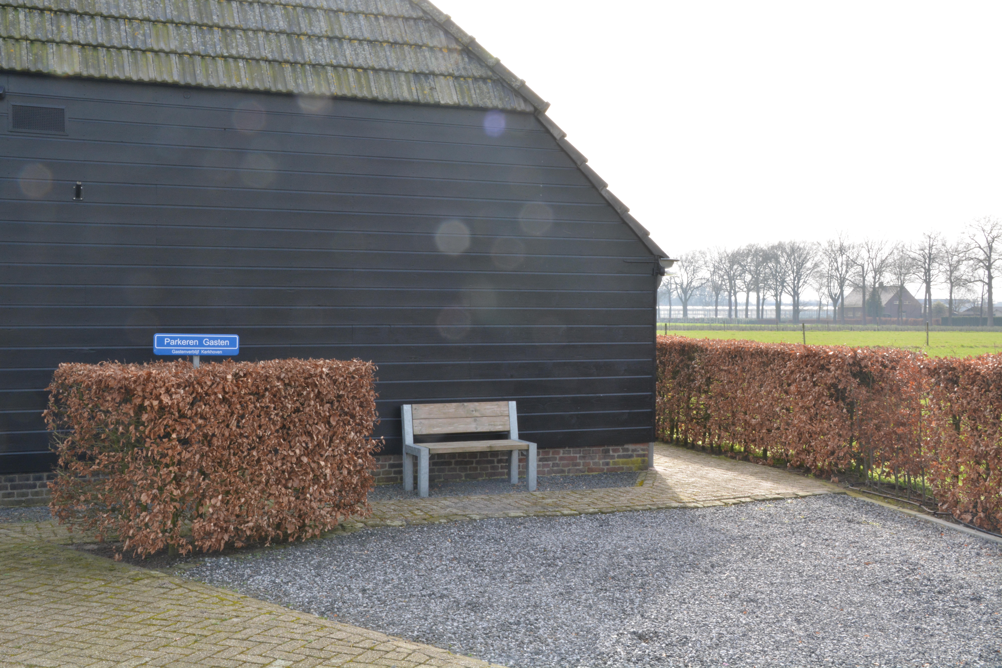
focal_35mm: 42
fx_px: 1169
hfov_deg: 46.4
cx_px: 501
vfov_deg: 31.9
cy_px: 334
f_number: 25
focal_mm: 28
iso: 400
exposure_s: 1/30
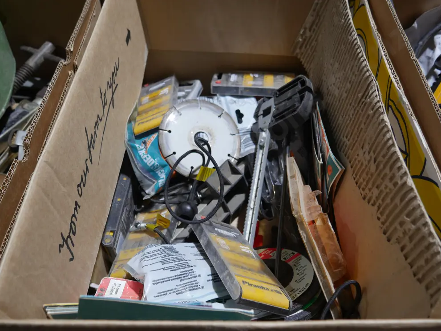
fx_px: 395
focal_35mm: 31
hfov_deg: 58.3
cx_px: 224
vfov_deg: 45.5
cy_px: 169
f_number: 3.6
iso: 250
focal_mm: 15
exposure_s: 1/60
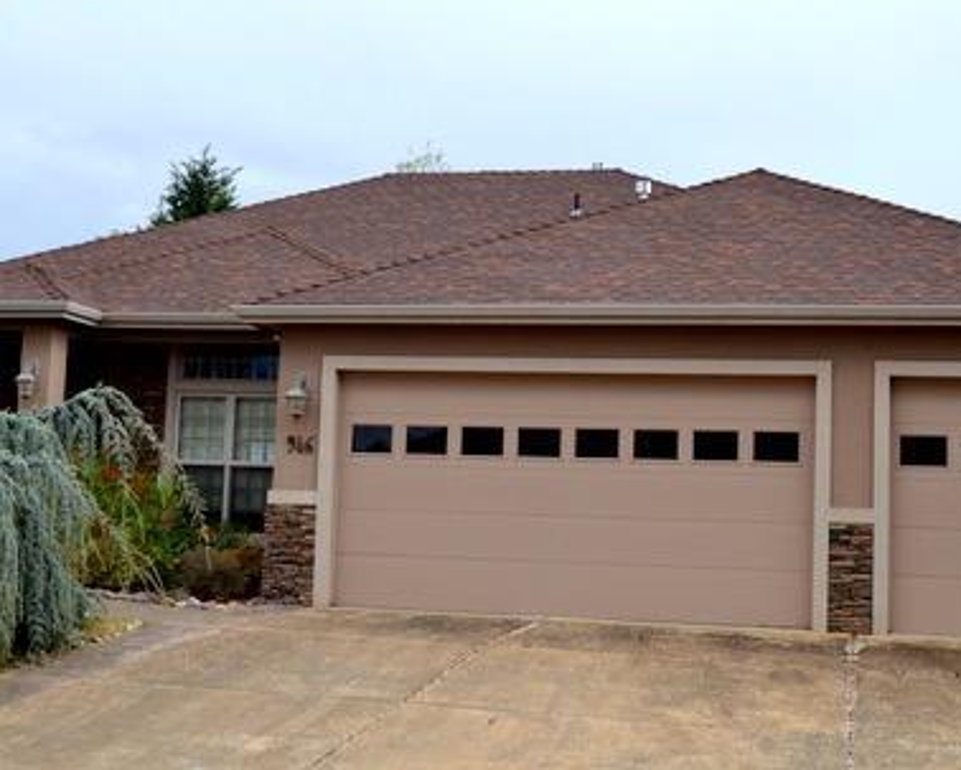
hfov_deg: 34.2
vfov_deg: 27.7
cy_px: 339
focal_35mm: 55
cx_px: 447
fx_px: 1560
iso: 100
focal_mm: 23
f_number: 7.1
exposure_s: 1/200
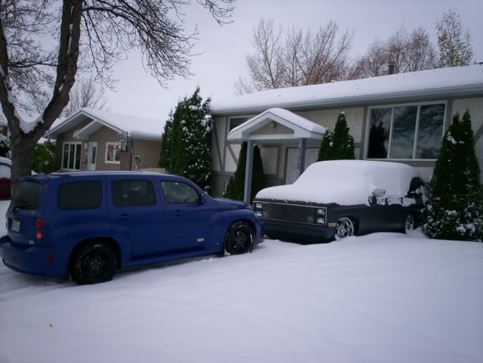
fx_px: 502
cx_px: 242
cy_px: 182
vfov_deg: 39.7
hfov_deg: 51.4
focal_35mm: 36
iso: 100
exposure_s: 1/971
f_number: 4.5
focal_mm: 6
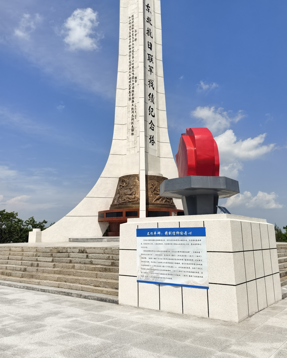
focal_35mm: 29
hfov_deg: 50.0
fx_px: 308
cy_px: 163
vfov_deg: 60.3
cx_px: 143
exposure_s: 1/4975
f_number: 2
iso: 50
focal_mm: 6.35
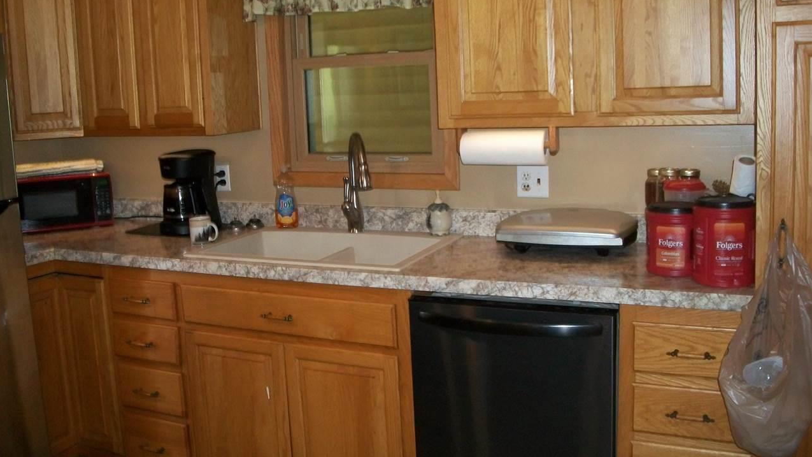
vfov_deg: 33.7
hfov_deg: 56.6
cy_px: 202
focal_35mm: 35
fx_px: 754
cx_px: 405
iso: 160
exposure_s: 1/60
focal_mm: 5.7
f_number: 2.9
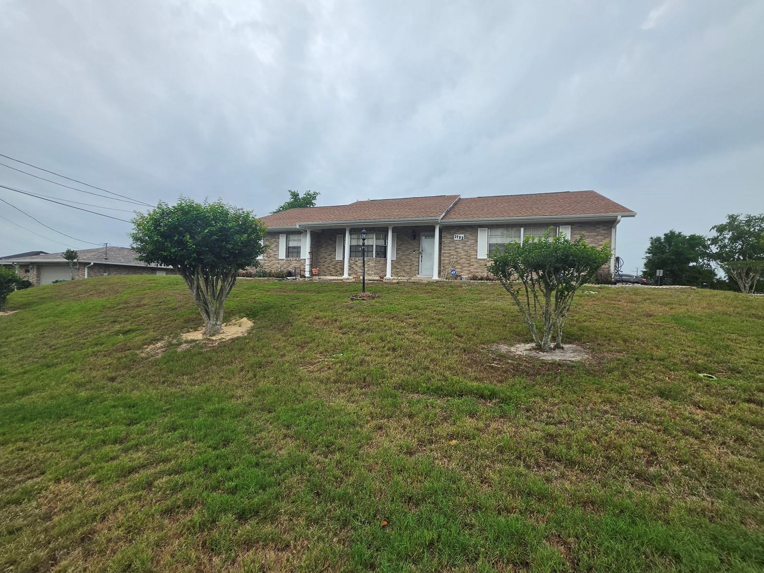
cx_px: 386
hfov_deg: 102.1
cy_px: 294
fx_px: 309
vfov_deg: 85.6
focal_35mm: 14
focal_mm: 2.2
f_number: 1.9
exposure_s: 1/262
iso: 32
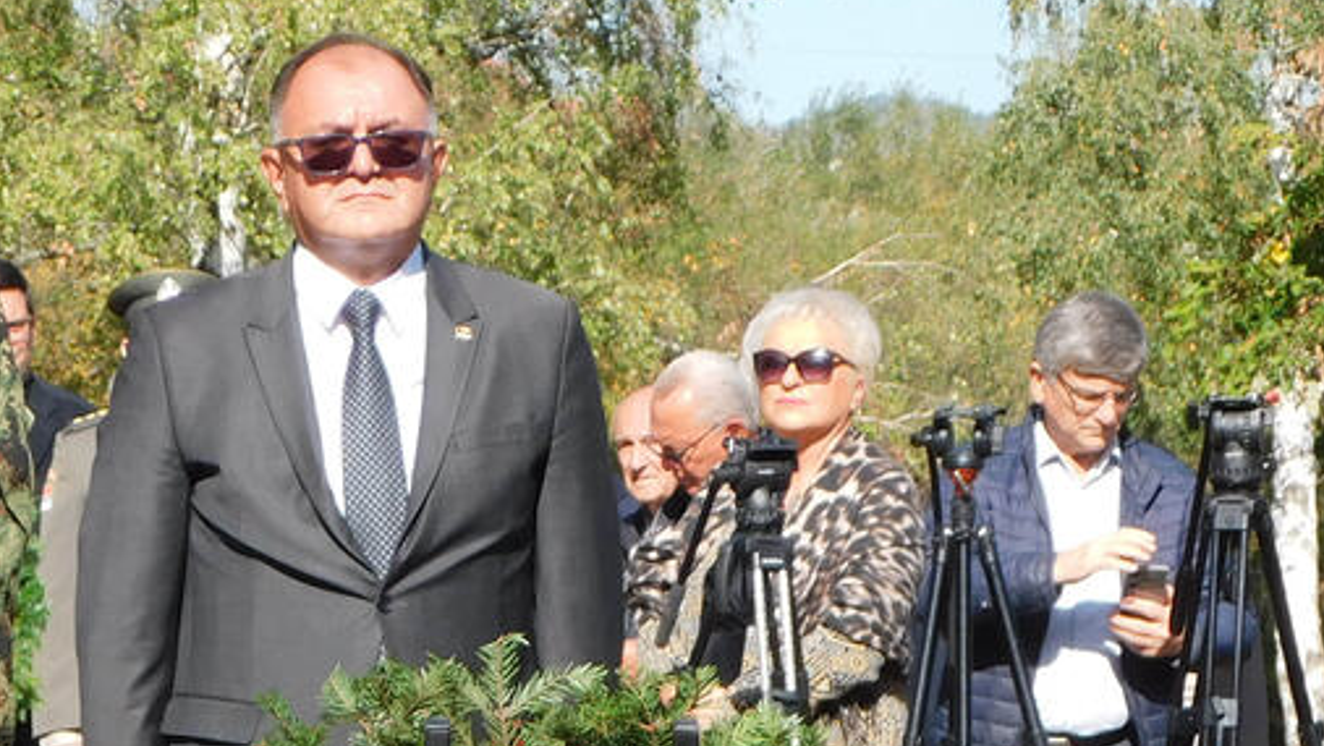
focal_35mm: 235
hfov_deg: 9.2
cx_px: 408
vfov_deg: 5.2
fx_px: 8253
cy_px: 599
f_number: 4.5
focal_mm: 16.1
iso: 125
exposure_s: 1/500
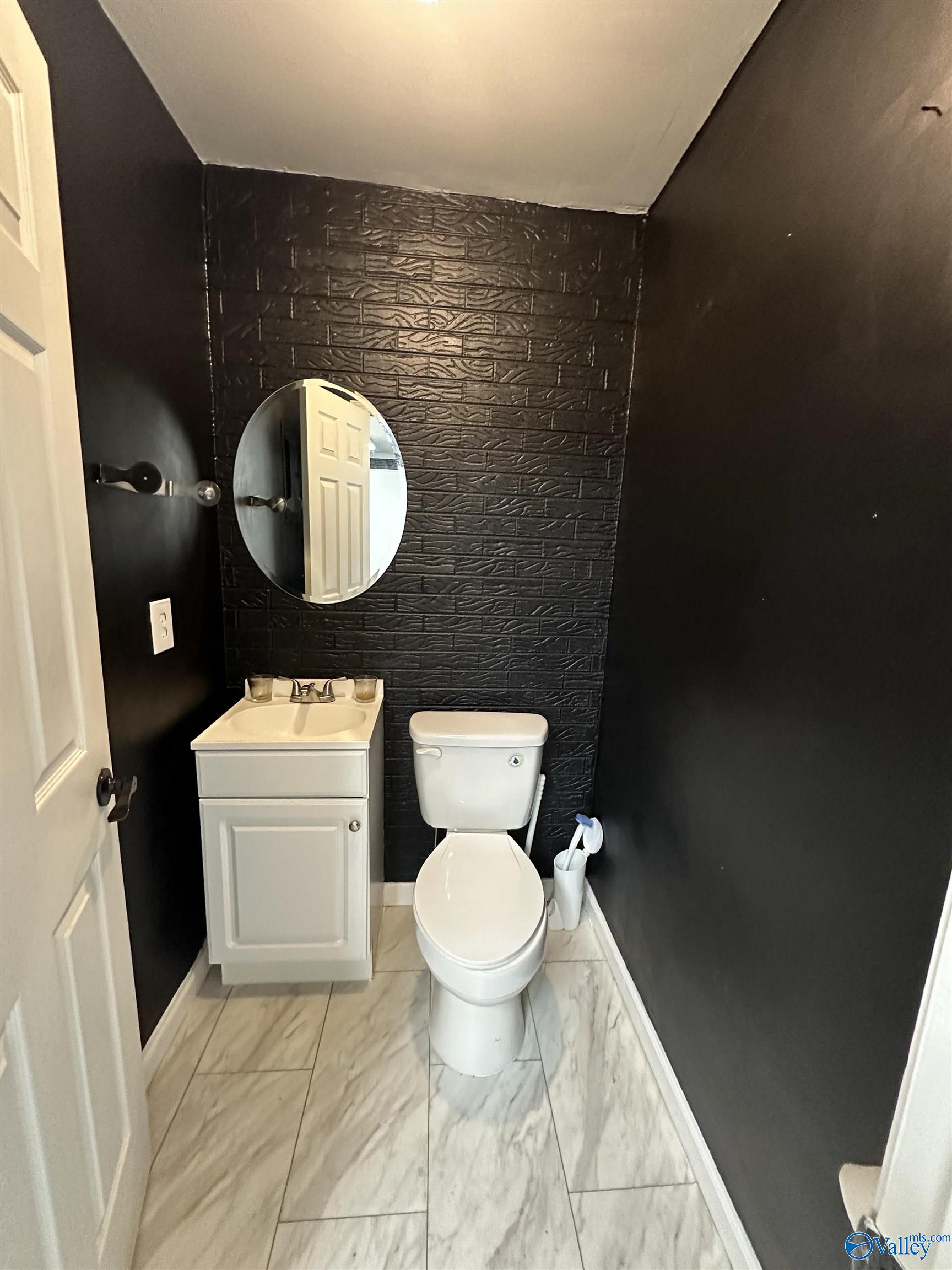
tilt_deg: -10.6
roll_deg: -2.7
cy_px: 635
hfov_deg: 85.7
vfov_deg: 102.1
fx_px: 513
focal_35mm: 14
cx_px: 476
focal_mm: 2.22
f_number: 2.2
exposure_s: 1/60
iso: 640
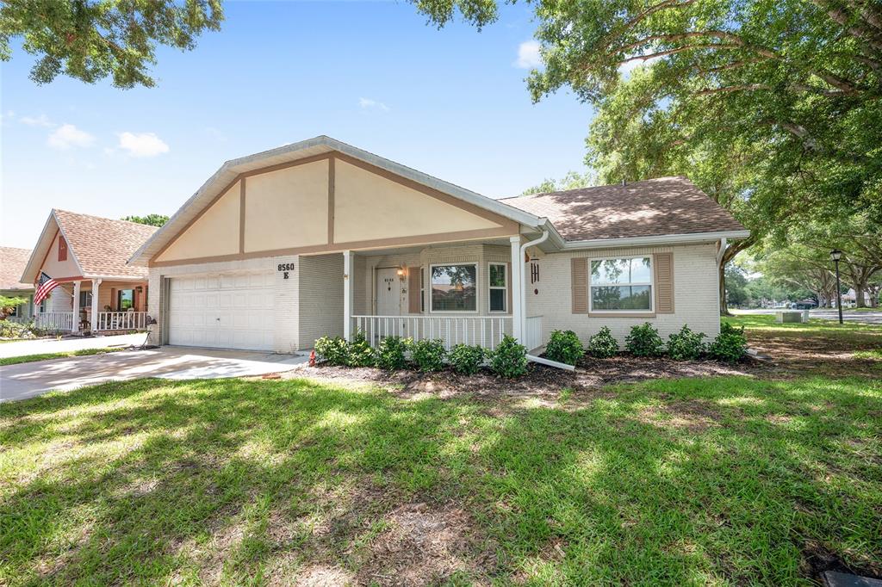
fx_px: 367
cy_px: 294
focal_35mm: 15
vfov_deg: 77.3
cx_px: 441
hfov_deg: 100.4
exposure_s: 1/80
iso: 320
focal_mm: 15
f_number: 8
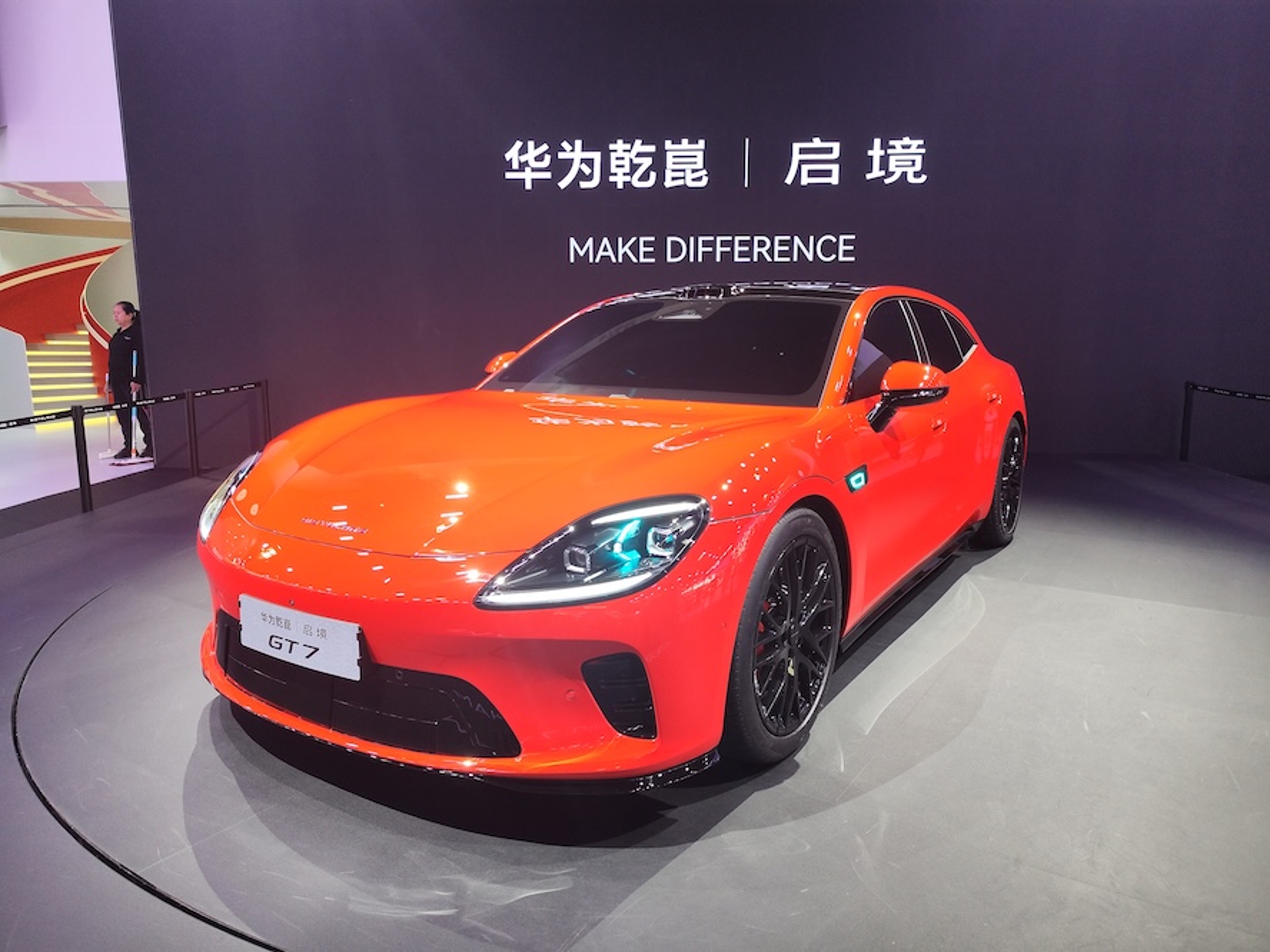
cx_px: 635
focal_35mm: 24
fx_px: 881
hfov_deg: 71.6
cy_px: 476
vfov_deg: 56.8
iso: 117
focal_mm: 6.92
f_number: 1.9
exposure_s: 1/100
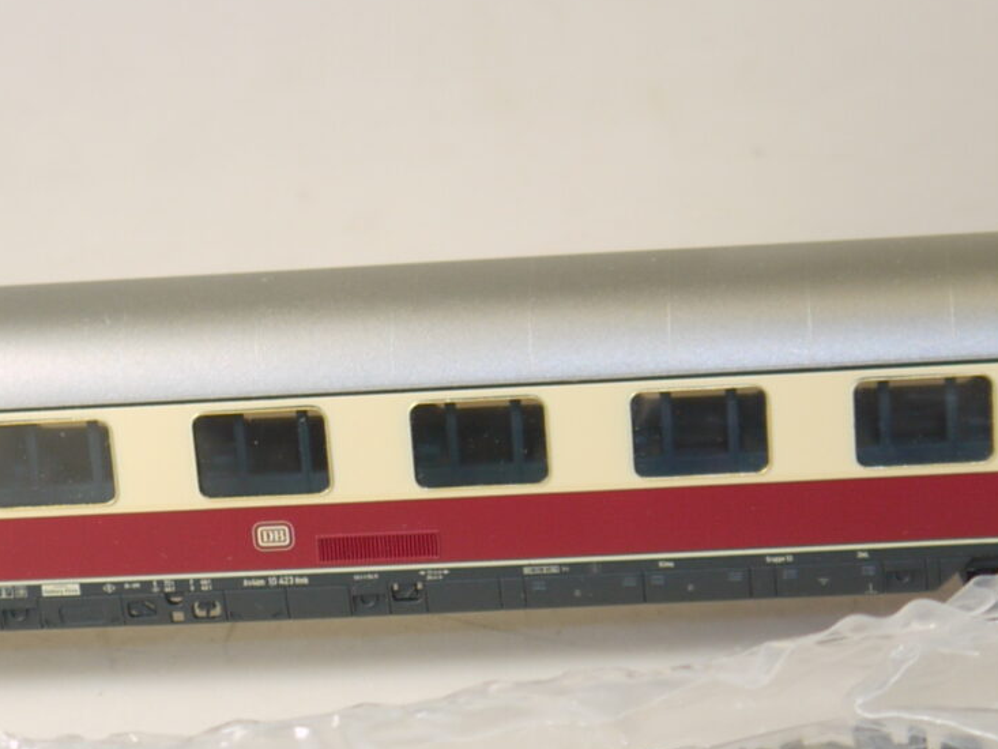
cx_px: 320
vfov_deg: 13.6
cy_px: 437
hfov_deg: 18.0
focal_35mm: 109
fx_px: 3143
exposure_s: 1/100
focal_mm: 14
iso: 100
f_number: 3.5
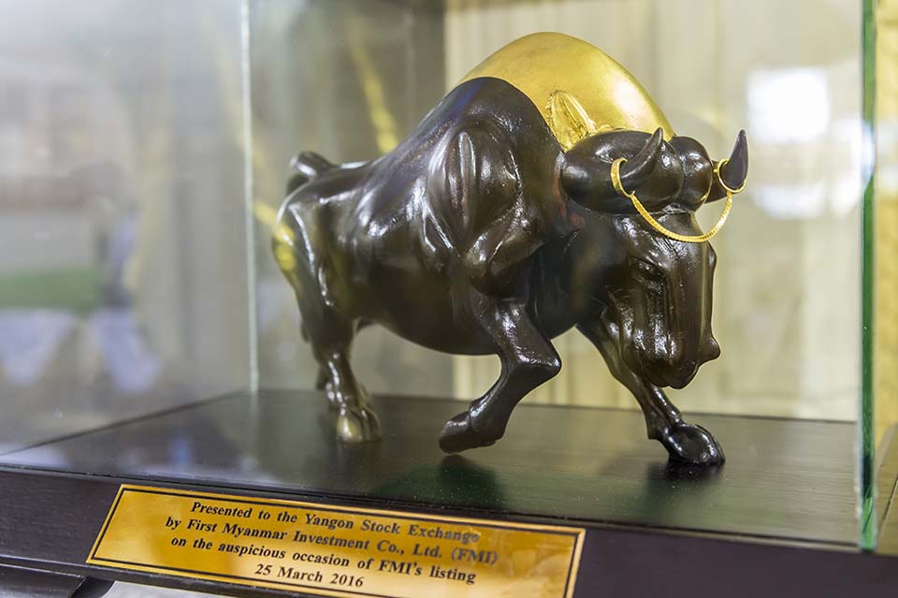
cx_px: 449
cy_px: 299
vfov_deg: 30.5
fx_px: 1097
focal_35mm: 44
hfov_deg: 44.5
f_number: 4.5
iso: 640
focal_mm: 44
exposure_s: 1/8
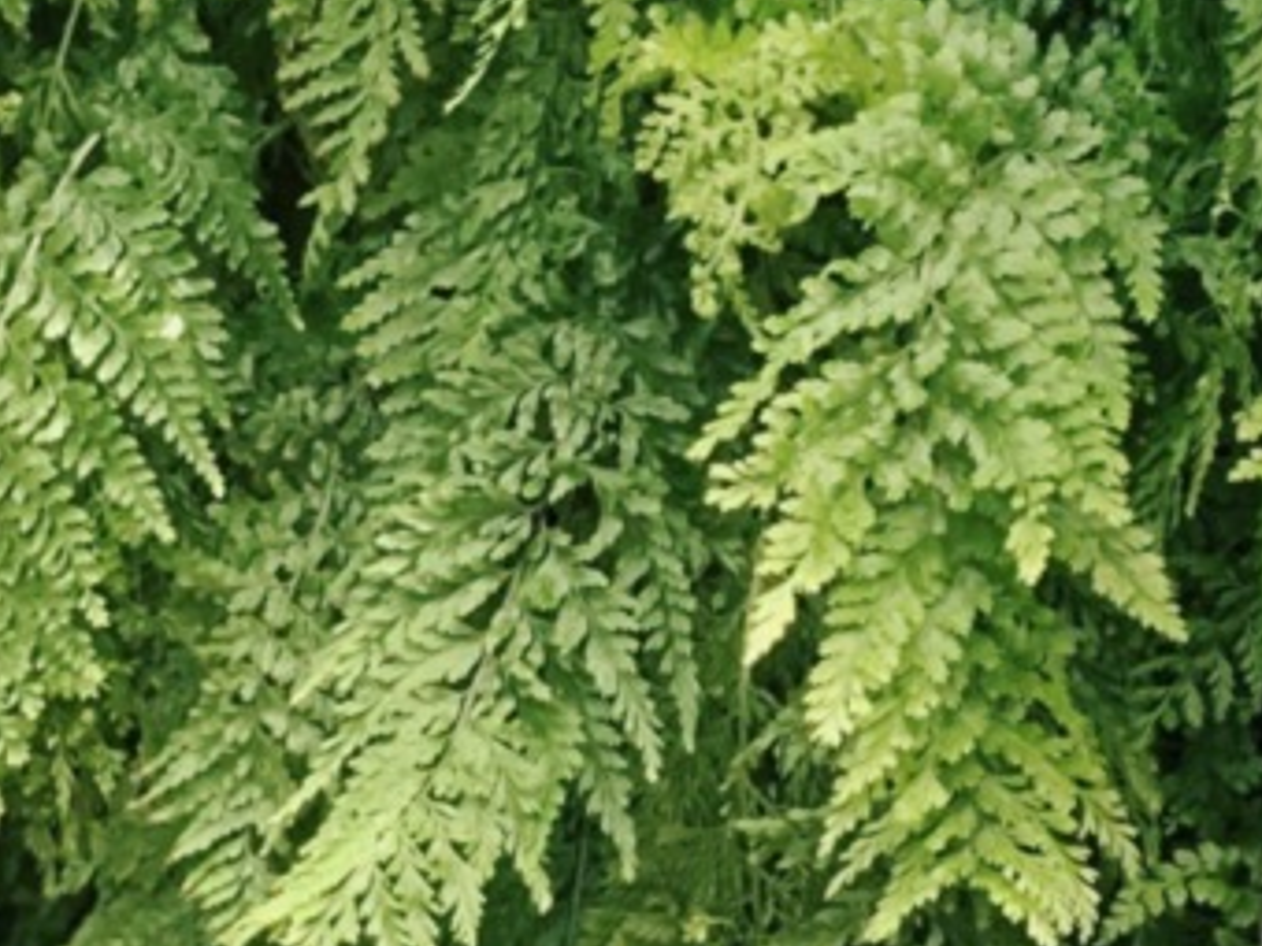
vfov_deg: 6.0
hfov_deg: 7.7
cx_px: 2528
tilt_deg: -6.8
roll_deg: -0.3
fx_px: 8932
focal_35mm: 245
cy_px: -82
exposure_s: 1/122
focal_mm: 6
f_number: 2.4
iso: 32
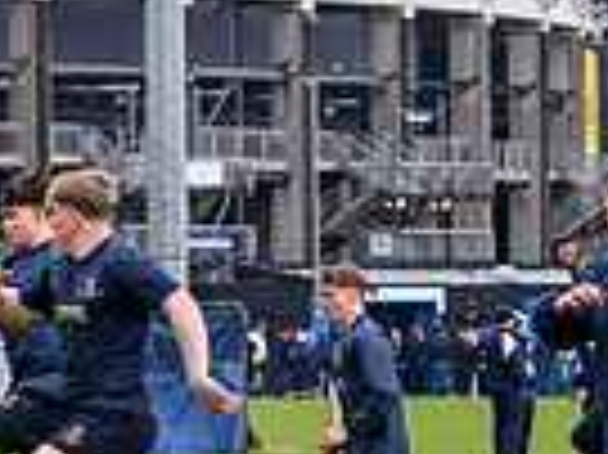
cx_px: -572
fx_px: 6089
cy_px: 133
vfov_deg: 4.3
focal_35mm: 347
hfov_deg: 5.6
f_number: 5.6
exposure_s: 1/1000
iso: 2500
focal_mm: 84
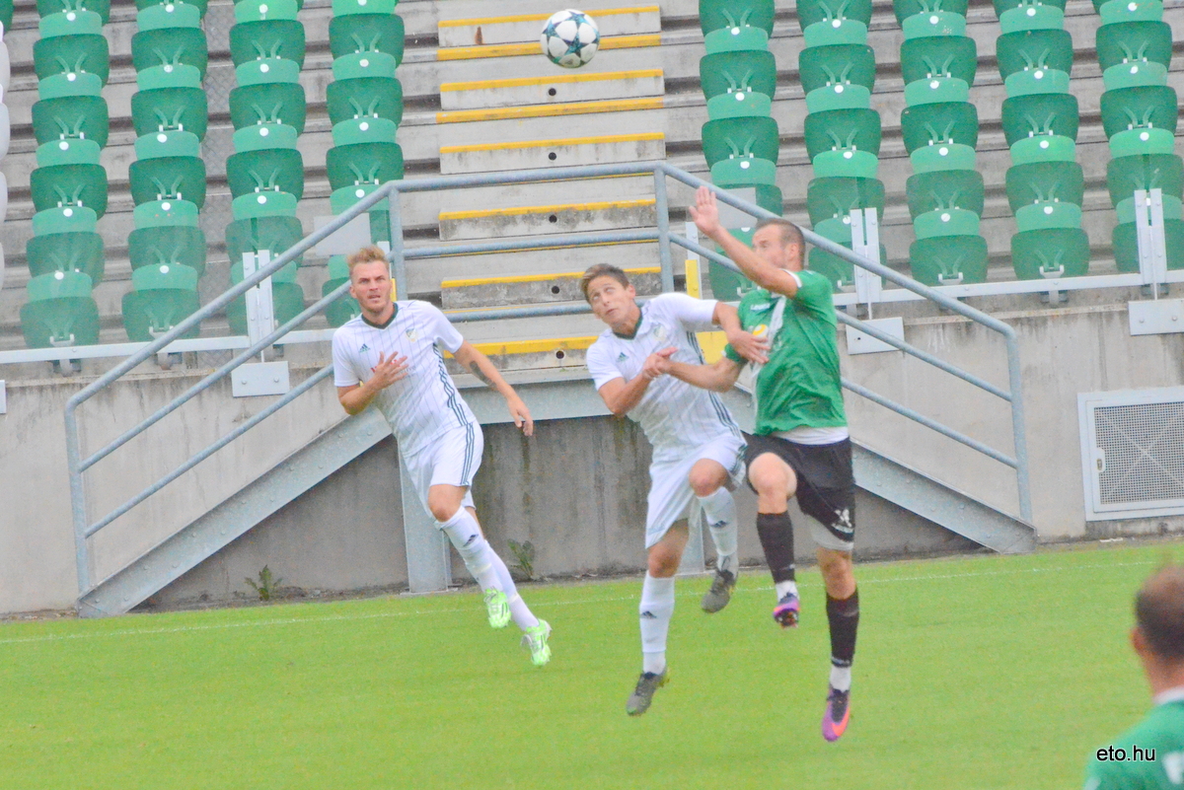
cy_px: 395
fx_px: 14805
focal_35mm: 450
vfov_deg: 3.1
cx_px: 592
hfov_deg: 4.6
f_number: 9
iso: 6400
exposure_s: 1/5000
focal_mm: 300
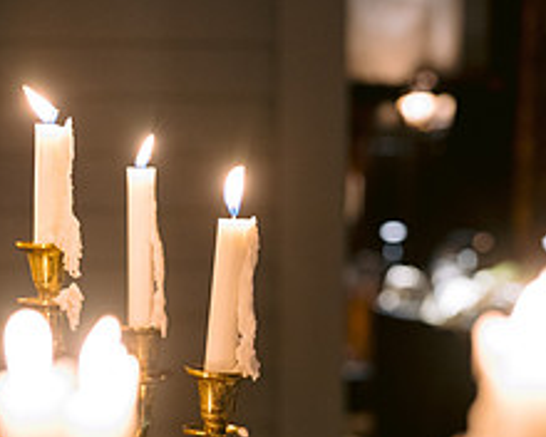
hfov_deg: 19.9
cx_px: 223
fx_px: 1551
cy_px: 497
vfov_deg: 15.5
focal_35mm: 96
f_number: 2.8
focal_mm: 50
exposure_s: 1/30
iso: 1600
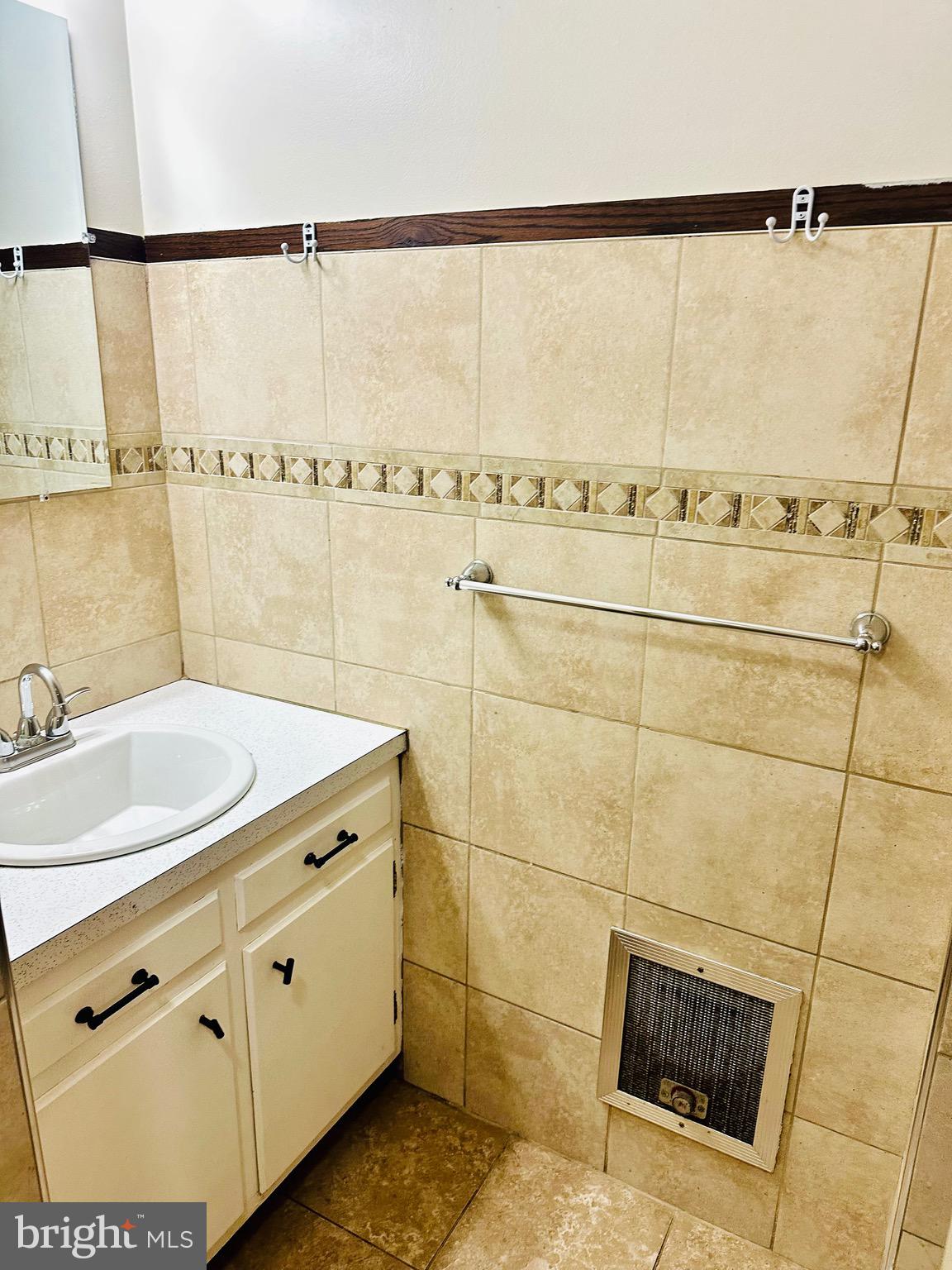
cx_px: 476
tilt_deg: -16.2
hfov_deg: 56.8
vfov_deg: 71.6
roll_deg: -1.1
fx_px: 880
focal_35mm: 24
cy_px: 635
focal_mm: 6.86
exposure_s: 1/120
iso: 160
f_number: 1.78
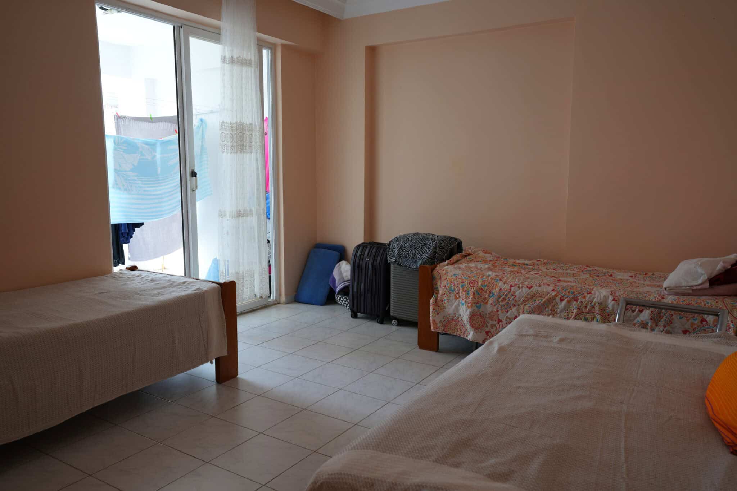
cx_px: 368
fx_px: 573
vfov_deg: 46.4
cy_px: 246
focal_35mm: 28
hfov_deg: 65.5
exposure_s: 1/60
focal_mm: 28
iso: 100
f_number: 4
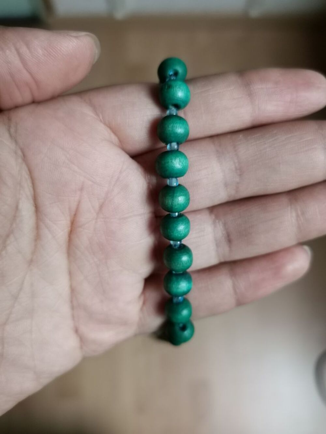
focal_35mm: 29
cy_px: 217
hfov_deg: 48.2
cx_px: 163
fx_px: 364
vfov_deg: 61.7
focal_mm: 5.58
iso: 250
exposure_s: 1/50
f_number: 1.8
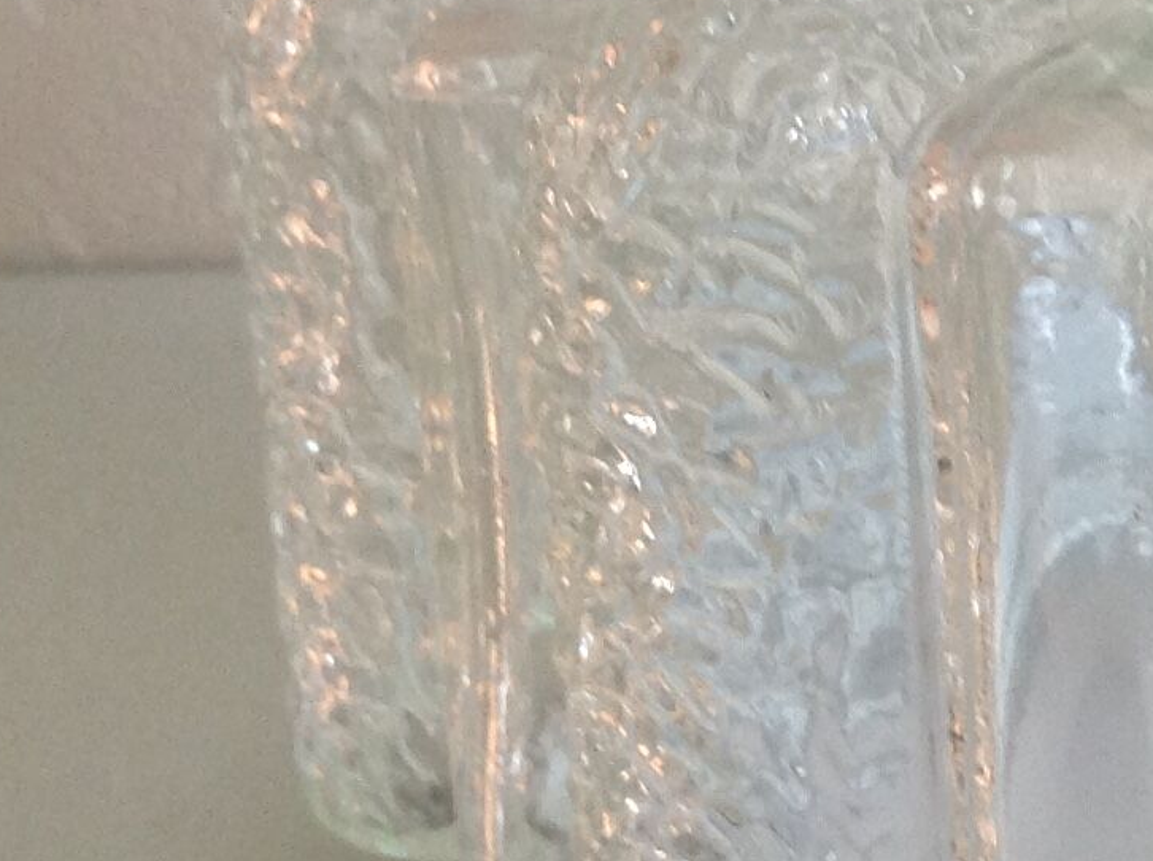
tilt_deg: -16.2
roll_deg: +1.2
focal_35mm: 125
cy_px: 268
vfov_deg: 11.8
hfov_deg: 15.1
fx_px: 4157
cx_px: 1450
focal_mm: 4.28
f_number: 2.4
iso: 100
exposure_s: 1/15
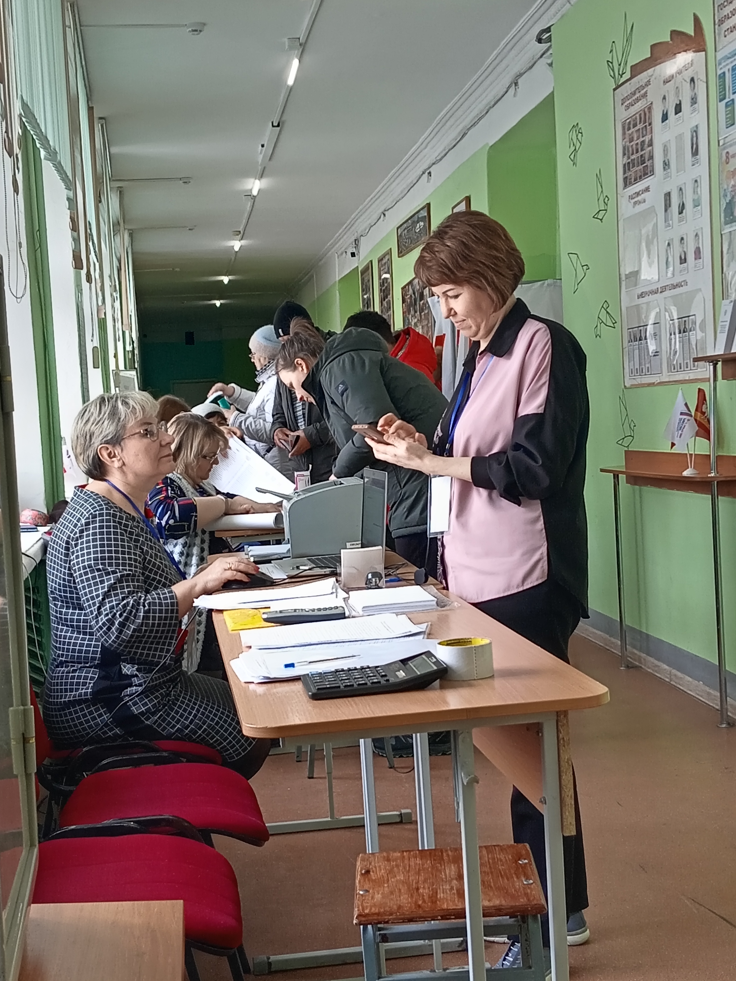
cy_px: 491
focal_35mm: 52
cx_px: 354
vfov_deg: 36.8
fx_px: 1474
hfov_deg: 28.0
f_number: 1.8
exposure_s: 1/50
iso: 107
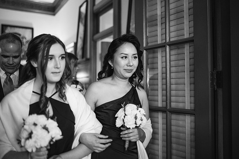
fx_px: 232
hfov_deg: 54.5
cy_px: 80
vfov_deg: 37.8
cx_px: 120
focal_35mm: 35
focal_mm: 35
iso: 1000
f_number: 1.4
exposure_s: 1/160
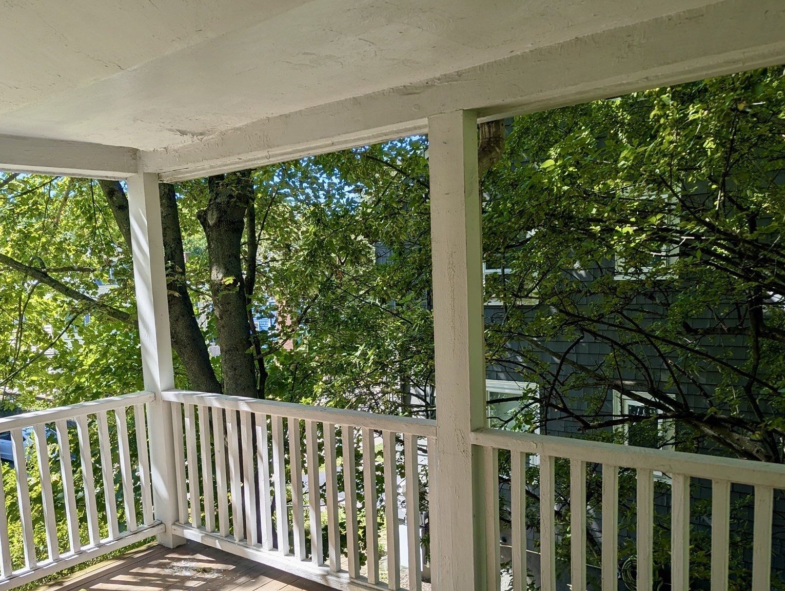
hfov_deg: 56.4
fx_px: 727
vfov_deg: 43.9
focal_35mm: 32
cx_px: 323
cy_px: 368
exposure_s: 1/740
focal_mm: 6.81
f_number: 1.85
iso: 41
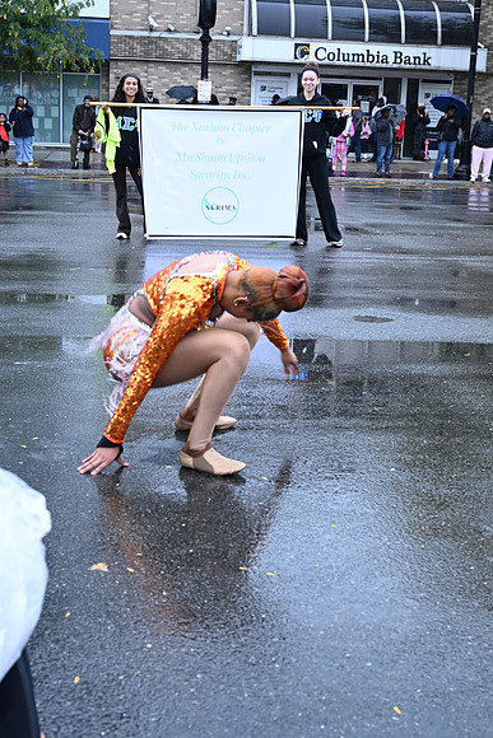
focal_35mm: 50
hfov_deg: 27.0
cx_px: 246
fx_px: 1026
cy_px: 369
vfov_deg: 39.6
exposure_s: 1/80
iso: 100
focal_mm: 50
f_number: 6.3
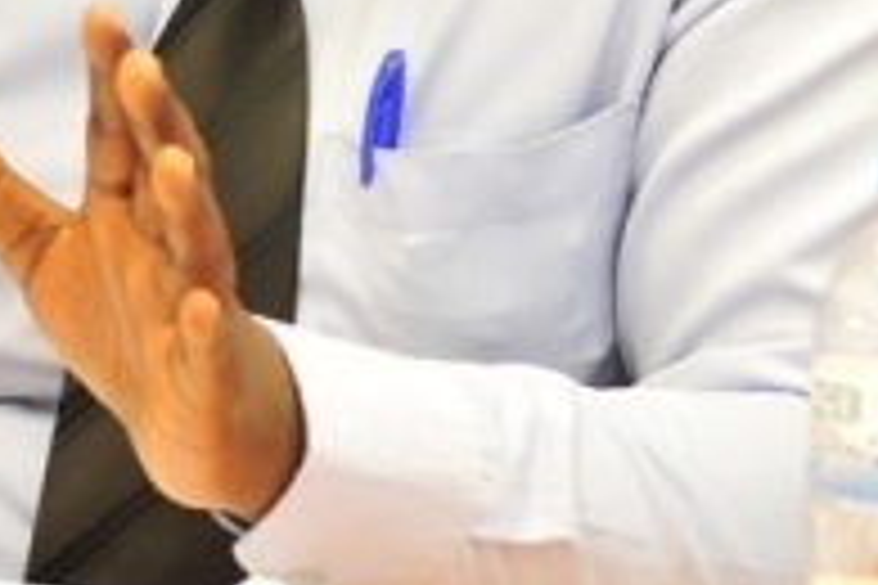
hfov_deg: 3.7
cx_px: 288
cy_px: -133
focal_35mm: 554
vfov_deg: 2.5
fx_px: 13510
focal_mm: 180
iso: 2000
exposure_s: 1/50
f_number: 5
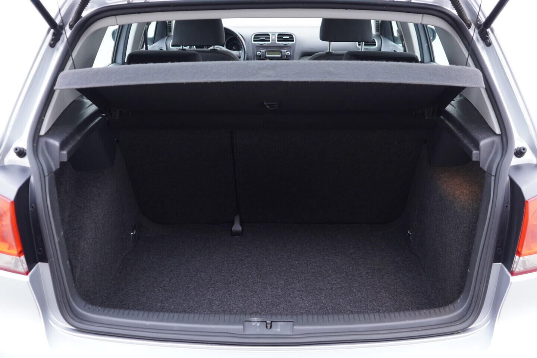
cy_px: 179
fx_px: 537
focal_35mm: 36
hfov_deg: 53.1
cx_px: 268
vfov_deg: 36.9
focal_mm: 24
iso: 320
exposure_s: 1/40
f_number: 2.8
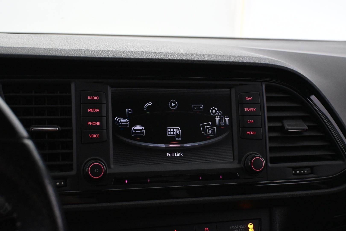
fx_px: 490
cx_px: 173
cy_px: 116
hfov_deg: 38.9
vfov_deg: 26.5
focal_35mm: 51
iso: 4500
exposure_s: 1/60
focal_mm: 34
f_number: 5
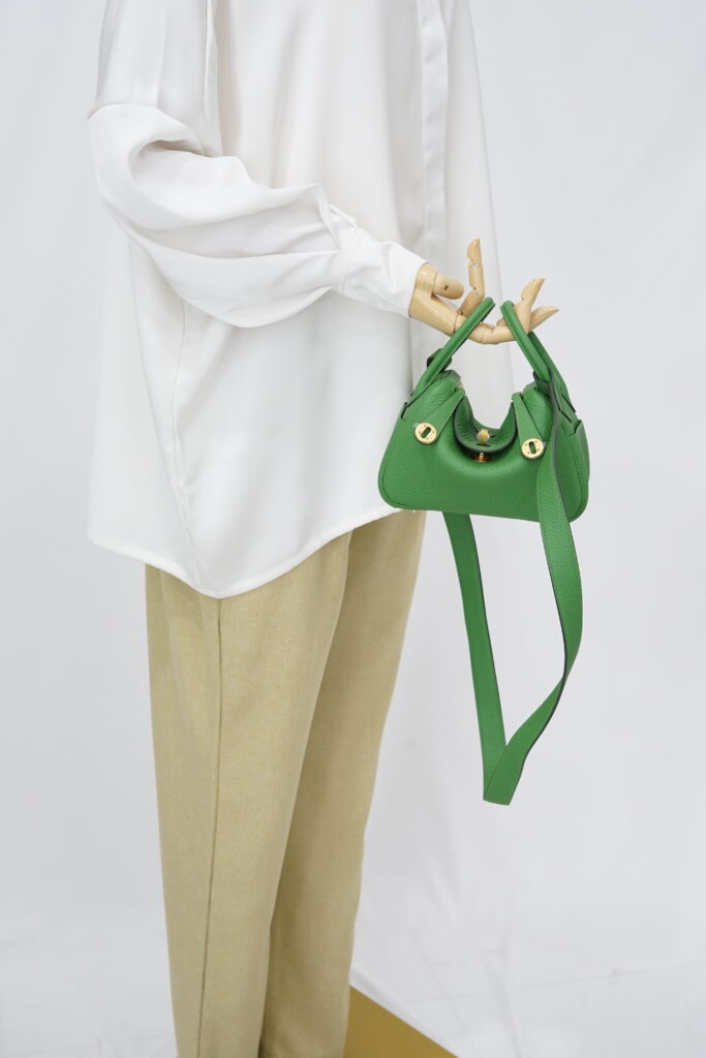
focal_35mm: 50
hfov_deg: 27.0
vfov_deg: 39.6
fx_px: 1470
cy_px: 529
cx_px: 353
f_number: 6.3
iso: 640
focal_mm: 50
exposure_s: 1/10
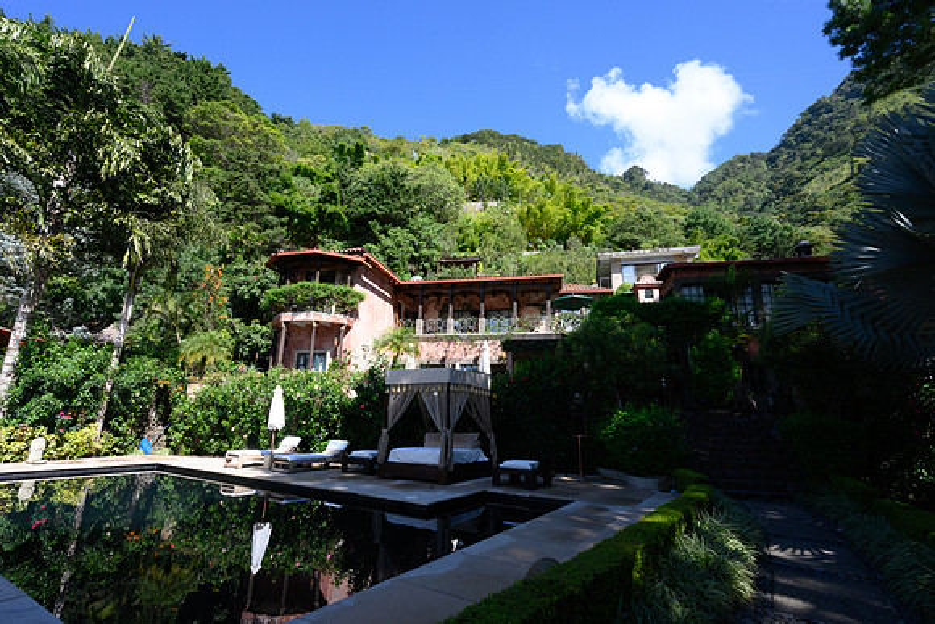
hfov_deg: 95.0
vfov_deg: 72.1
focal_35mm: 16
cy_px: 312
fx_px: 429
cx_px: 468
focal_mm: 16.5
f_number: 18
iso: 800
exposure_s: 1/160
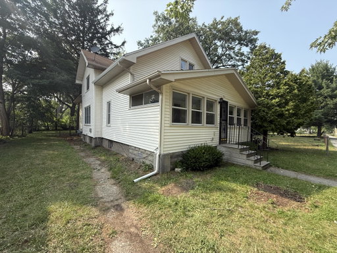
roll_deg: -1.6
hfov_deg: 102.1
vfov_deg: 85.7
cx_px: 168
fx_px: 136
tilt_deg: +0.0
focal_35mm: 14
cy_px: 126
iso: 50
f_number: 2.2
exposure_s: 1/789
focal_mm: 2.22
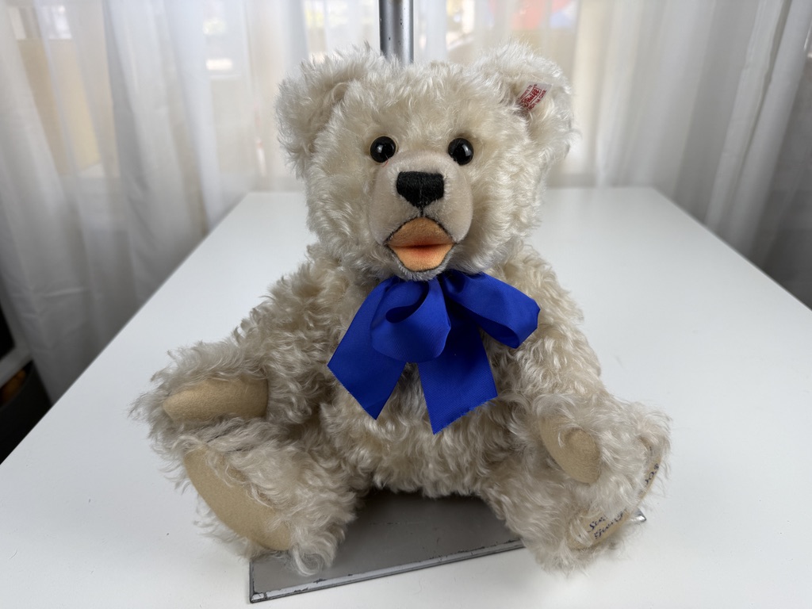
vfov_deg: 56.8
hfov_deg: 71.6
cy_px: 304
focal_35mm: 24
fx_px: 563
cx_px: 406
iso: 64
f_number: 1.78
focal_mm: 6.76
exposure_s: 1/214
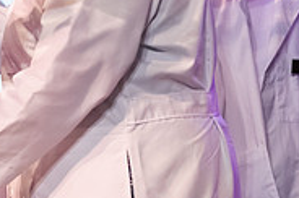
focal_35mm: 316
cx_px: -86
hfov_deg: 6.5
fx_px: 2620
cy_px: -48
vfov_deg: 4.3
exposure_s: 1/200
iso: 4000
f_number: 3.2
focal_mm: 100
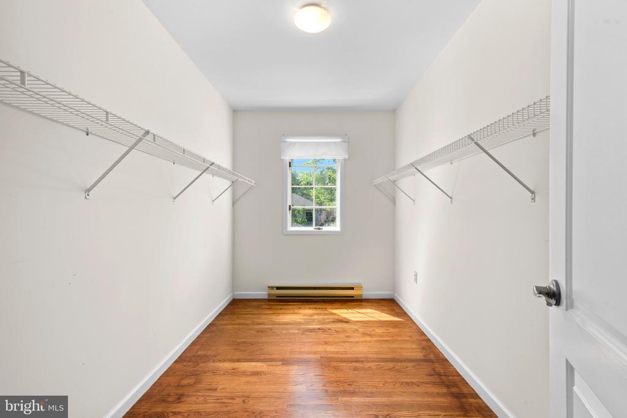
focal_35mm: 16
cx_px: 314
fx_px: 279
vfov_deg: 73.8
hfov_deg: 96.7
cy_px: 209
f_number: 9
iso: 320
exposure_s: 1/8
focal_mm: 16
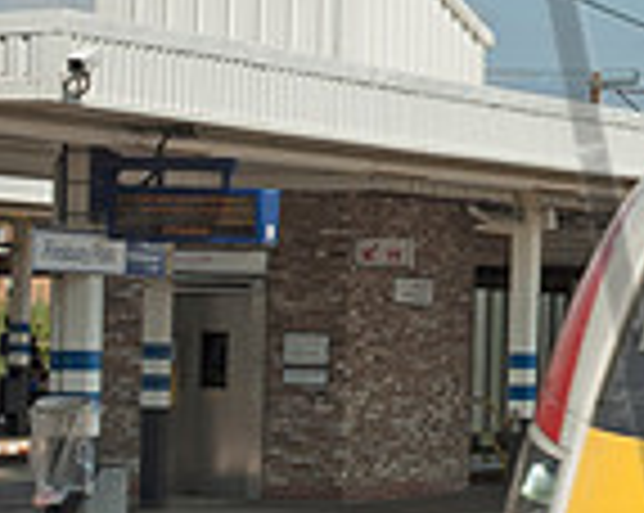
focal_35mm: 200
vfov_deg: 7.7
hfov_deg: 9.2
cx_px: 1193
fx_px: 3805
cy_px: 252
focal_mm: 35
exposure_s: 1/320
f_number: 9
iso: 200
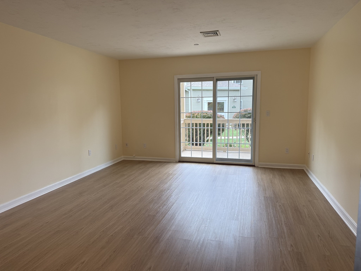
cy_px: 136
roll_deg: +1.0
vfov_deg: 56.8
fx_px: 250
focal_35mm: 24
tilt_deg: -6.3
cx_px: 180
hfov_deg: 71.6
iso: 100
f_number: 1.78
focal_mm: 6.76
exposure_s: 1/247
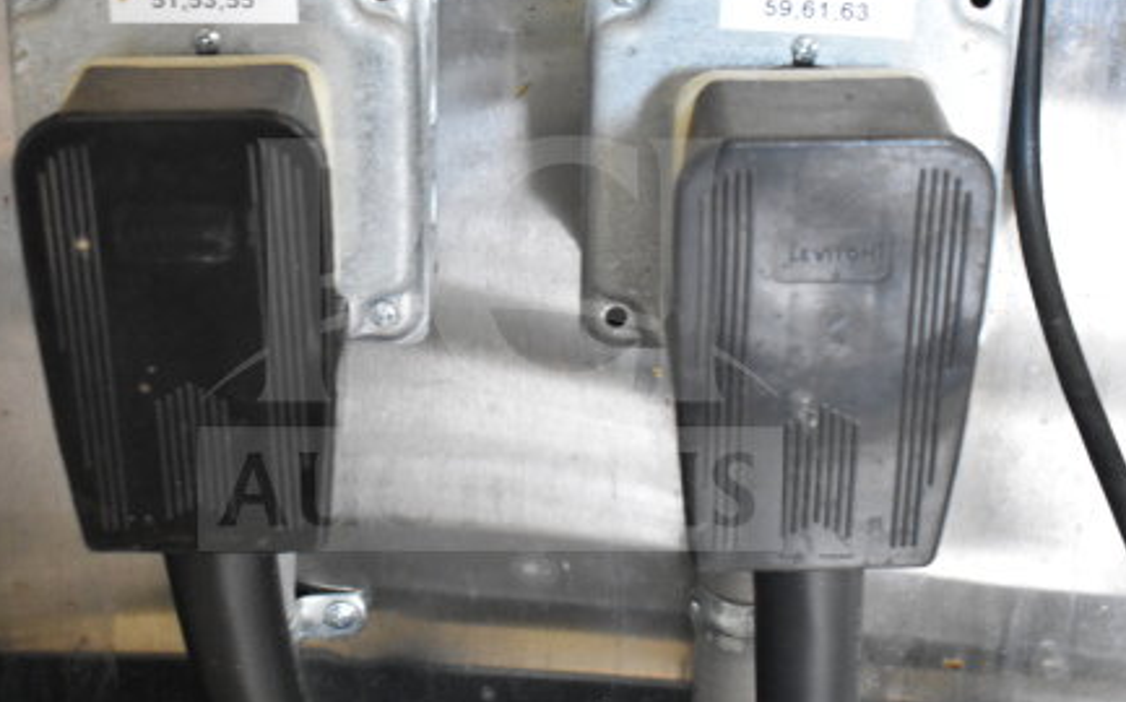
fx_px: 2116
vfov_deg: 18.8
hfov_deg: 29.8
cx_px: 489
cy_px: 344
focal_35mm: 69
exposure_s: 1/50
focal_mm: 32
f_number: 4.5
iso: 4000
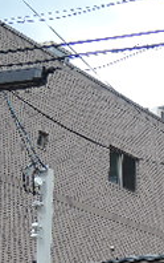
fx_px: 857
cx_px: 344
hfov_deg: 10.0
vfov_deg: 16.7
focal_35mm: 120
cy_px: 303
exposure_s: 1/400
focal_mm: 7.5
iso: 80
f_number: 3.5
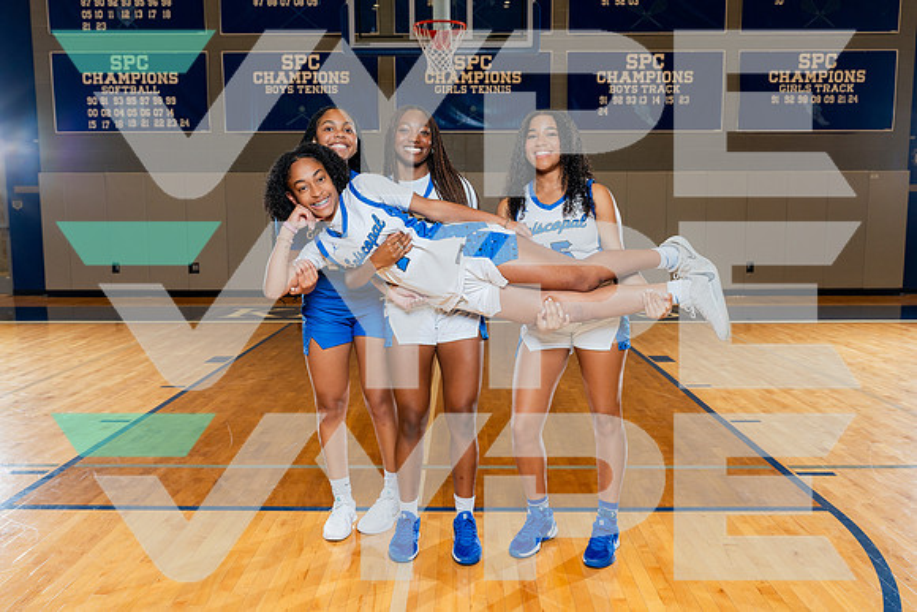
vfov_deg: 43.7
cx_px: 458
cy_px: 306
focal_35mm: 30
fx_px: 763
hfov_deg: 62.0
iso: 640
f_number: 5.6
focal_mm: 29
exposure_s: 1/250
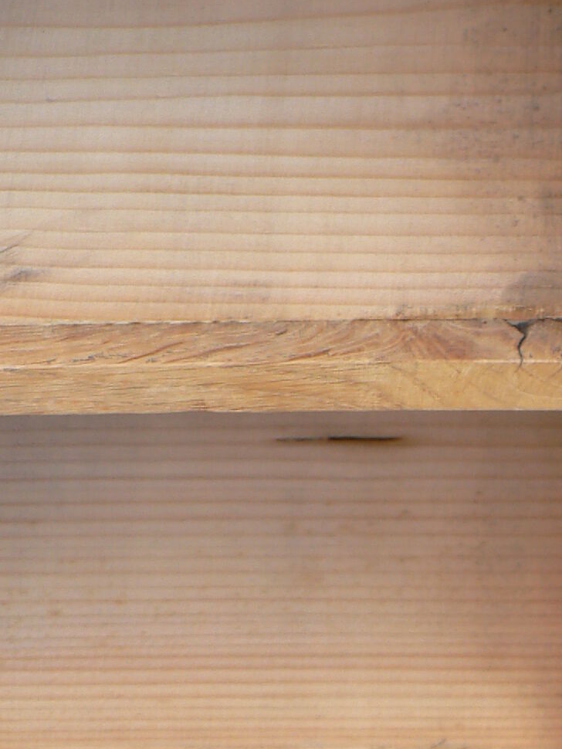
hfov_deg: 15.2
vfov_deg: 20.6
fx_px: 2056
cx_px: 611
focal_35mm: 95
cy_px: 466
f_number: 2.8
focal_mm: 6
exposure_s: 1/80
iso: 80
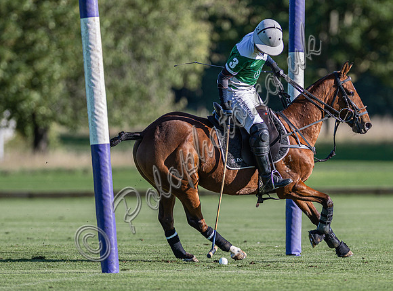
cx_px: 259
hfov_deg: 3.7
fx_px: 6096
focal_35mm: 540
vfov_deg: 2.7
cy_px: 147
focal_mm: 300
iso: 160
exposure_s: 1/2000
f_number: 3.2
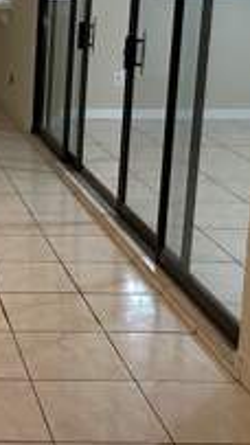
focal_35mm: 67
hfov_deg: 15.8
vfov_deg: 30.7
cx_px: -171
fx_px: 791
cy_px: 90
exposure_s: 1/60
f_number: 1.5
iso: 500
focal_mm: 5.7
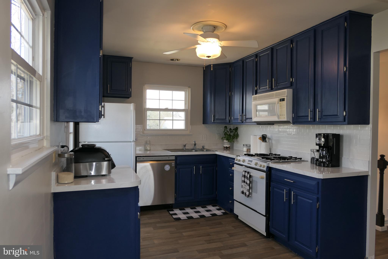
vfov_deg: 53.1
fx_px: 259
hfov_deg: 73.7
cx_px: 194
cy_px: 130
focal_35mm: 24
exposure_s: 1/125
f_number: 2.2
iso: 125
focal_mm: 8.8
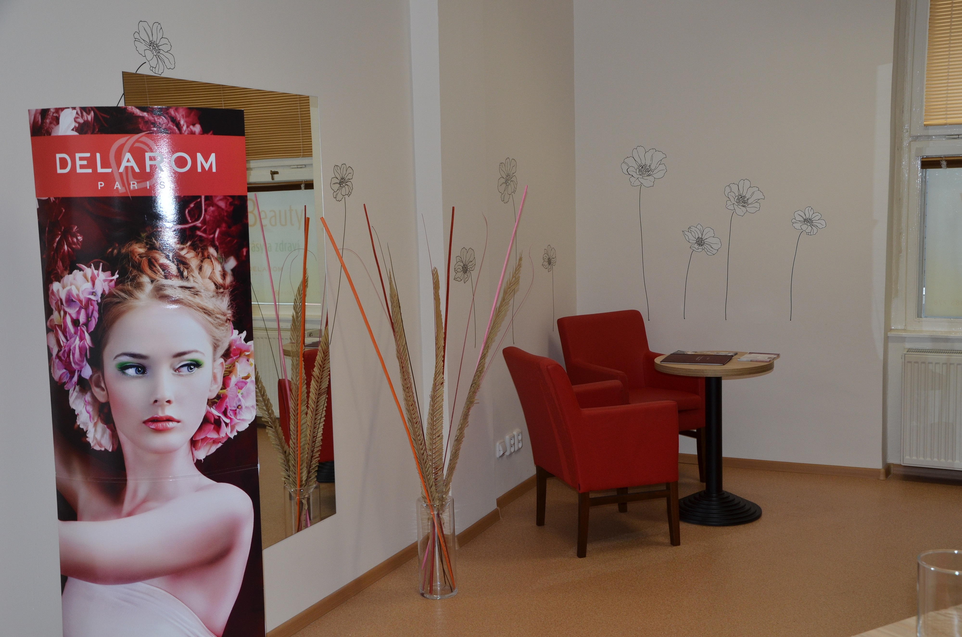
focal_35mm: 42
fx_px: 1120
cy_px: 318
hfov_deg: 46.5
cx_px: 481
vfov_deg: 31.8
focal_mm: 28
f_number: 6.3
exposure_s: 1/125
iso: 250
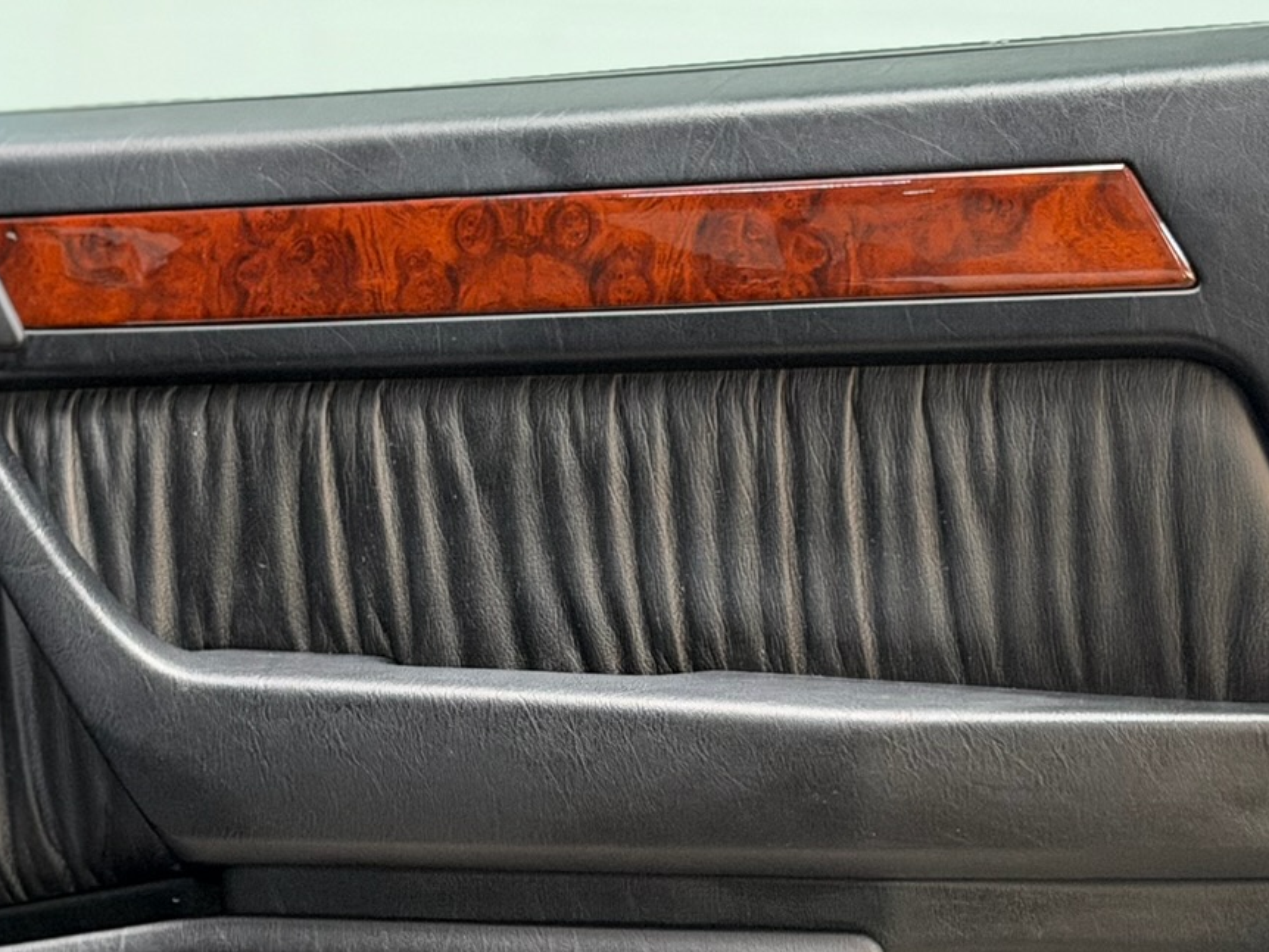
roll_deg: -0.8
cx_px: 598
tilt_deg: -4.8
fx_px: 4180
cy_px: 706
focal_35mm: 114
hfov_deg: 17.3
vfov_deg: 13.0
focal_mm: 6.76
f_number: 1.78
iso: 250
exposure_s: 1/33
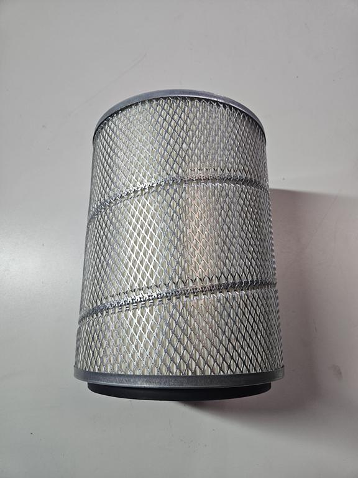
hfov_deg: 58.9
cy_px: 239
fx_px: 317
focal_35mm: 23
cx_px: 179
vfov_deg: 73.9
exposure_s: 1/100
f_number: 1.8
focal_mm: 5.4
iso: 250
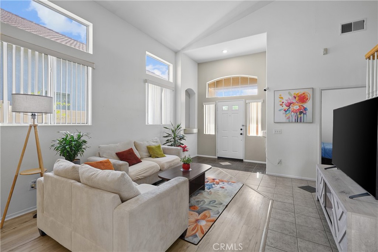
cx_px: 189
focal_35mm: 16
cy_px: 126
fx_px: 168
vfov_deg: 73.8
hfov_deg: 96.7
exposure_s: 1/15
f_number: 4
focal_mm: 16
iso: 400
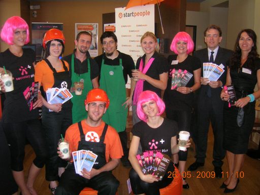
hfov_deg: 52.6
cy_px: 98
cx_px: 130
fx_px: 263
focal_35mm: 35
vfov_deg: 40.7
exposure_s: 1/60.1
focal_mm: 5.8
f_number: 2.9
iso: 161
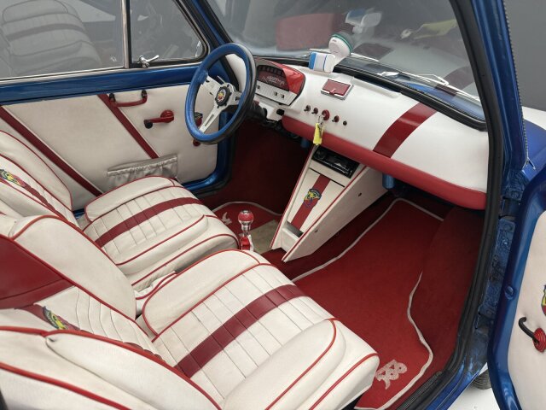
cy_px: 205
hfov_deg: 71.6
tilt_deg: -29.7
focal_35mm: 24
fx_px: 379
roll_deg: -4.1
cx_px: 273
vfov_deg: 56.8
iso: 200
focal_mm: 6.76
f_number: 1.78
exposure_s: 1/99
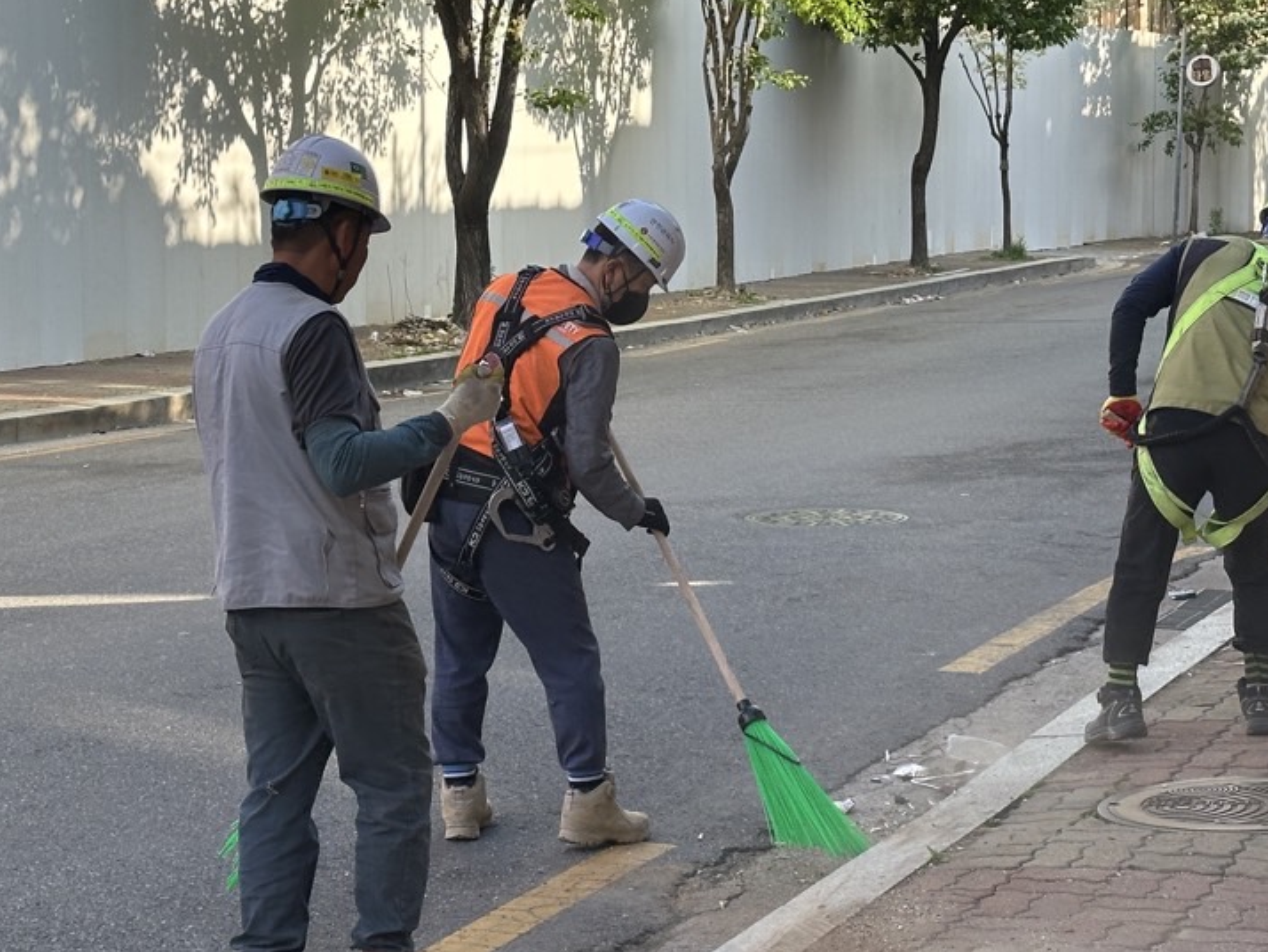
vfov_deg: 17.2
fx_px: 3151
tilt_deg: -3.1
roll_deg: +1.6
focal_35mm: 86
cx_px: 671
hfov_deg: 22.7
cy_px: 416
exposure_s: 1/903
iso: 64
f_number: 1.78
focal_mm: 6.86
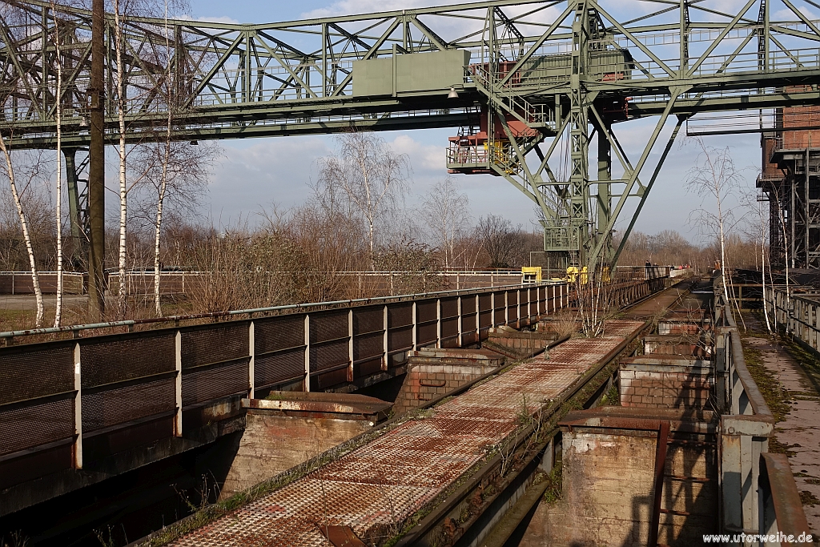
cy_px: 274
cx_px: 410
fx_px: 843
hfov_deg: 51.9
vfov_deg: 36.0
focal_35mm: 37
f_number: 4
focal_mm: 13.7
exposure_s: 1/640
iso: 100
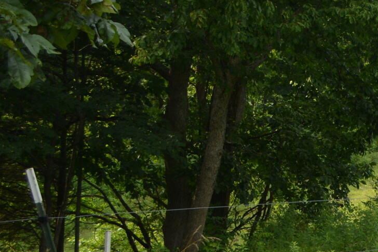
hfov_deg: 13.5
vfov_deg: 10.0
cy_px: 21
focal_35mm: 136
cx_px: 679
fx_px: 1428
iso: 100
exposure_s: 1/200
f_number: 6.3
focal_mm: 22
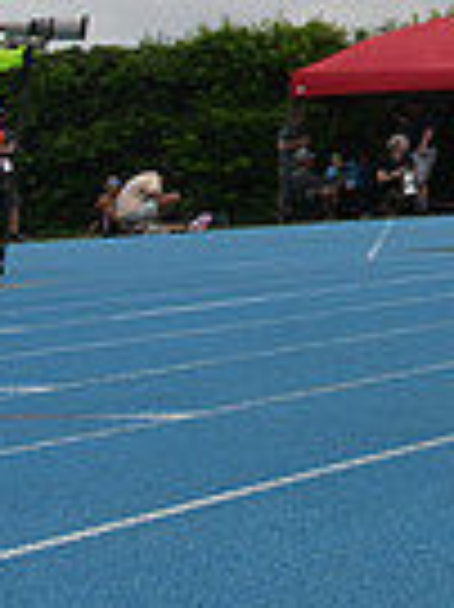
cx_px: 1290
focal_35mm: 91
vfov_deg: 19.6
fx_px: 1594
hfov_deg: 11.3
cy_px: -209
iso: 320
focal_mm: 22
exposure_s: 1/2000
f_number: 5.6
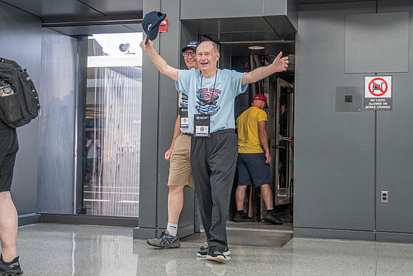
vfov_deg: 23.9
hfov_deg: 35.2
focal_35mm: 57
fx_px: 651
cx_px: 200
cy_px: 127
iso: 800
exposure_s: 1/640
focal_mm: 27
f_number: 3.2
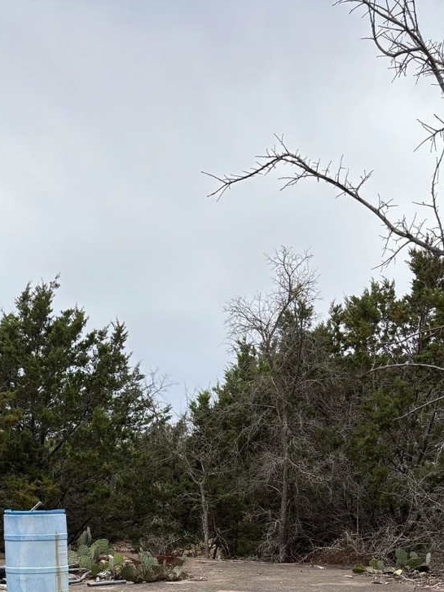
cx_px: 178
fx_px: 940
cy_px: 615
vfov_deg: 31.8
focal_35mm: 55
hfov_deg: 26.5
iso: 50
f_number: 1.6
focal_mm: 5.96
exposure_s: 1/1164
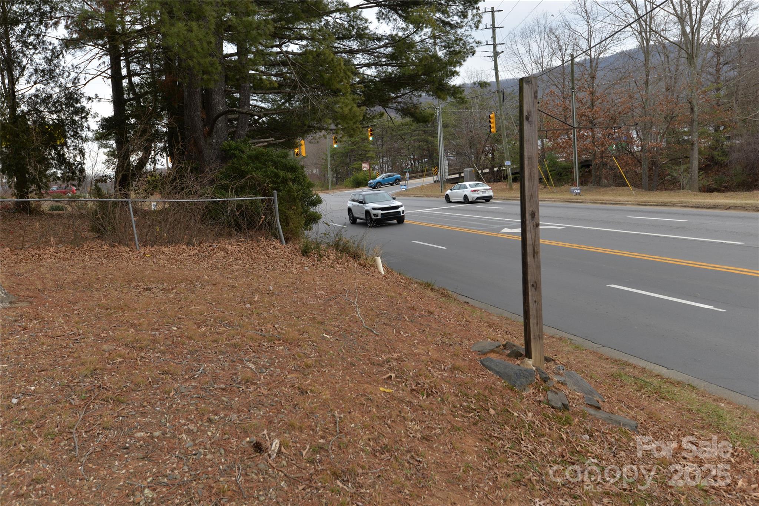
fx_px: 654
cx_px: 380
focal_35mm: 31
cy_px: 253
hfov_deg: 60.3
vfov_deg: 42.3
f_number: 6.3
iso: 200
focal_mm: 31
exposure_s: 1/160
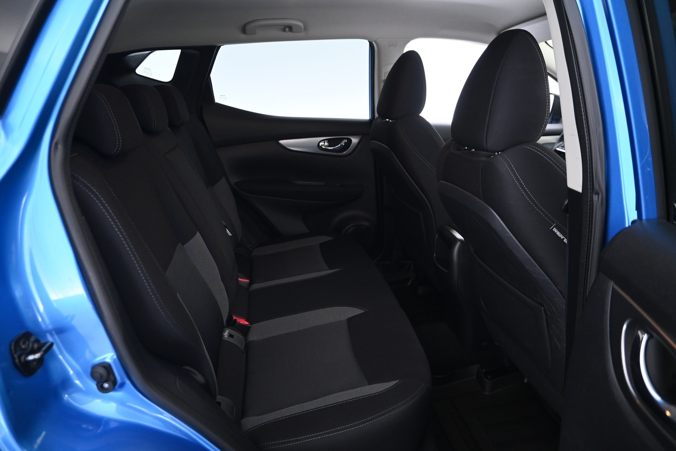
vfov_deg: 53.1
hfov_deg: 73.7
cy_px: 226
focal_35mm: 24
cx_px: 338
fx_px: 451
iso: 1600
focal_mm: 16
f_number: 3.5
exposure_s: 1/8
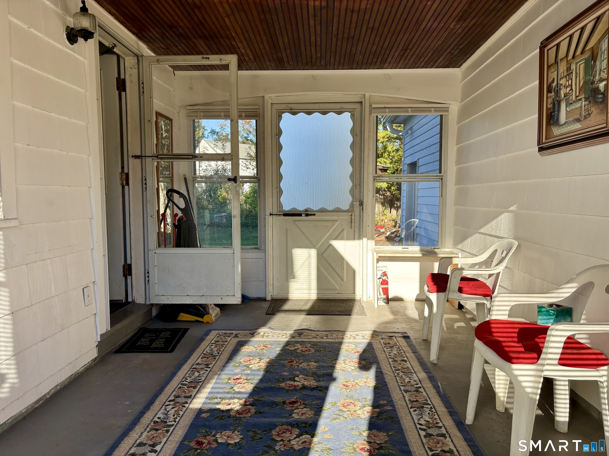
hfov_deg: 67.3
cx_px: 304
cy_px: 228
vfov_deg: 53.1
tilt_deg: -4.5
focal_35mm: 26
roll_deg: -0.8
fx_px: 457
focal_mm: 5.96
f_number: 1.6
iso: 50
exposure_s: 1/758
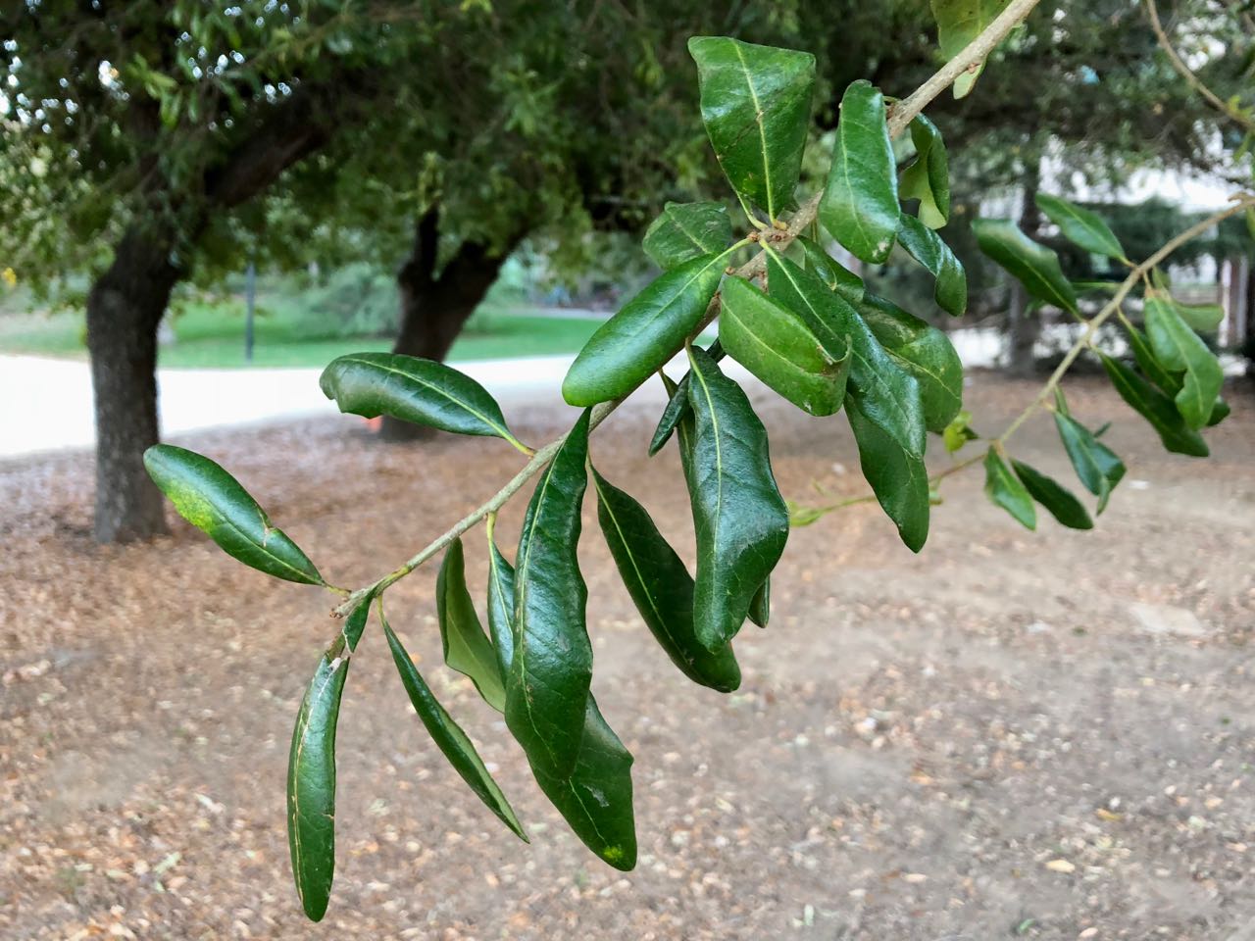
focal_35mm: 28
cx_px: 628
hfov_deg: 63.4
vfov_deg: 49.7
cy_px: 470
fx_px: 1015
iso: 40
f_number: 1.8
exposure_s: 1/20
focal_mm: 3.99
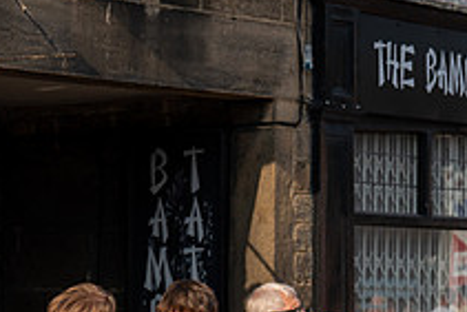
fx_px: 2492
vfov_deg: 7.1
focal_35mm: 192
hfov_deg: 10.6
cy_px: 309
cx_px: -7
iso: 160
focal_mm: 70
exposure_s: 1/1000
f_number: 5
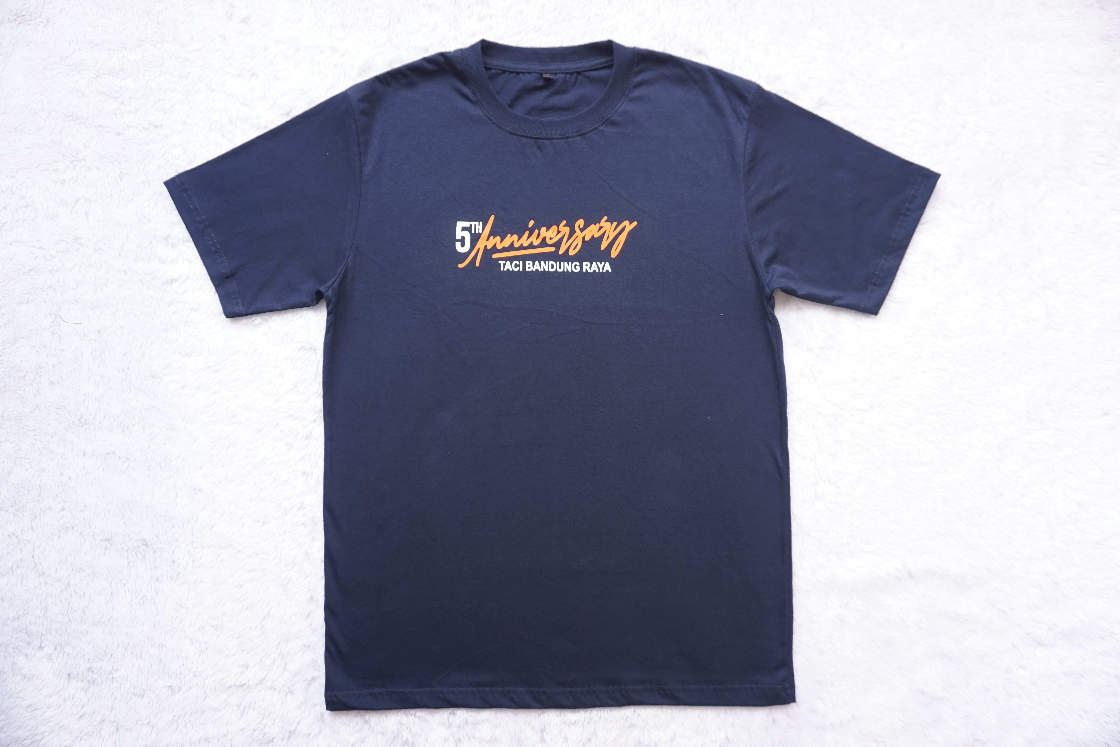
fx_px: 747
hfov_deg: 73.7
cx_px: 560
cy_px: 374
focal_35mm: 24
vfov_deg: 53.1
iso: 500
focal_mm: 16
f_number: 3.5
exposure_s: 1/60
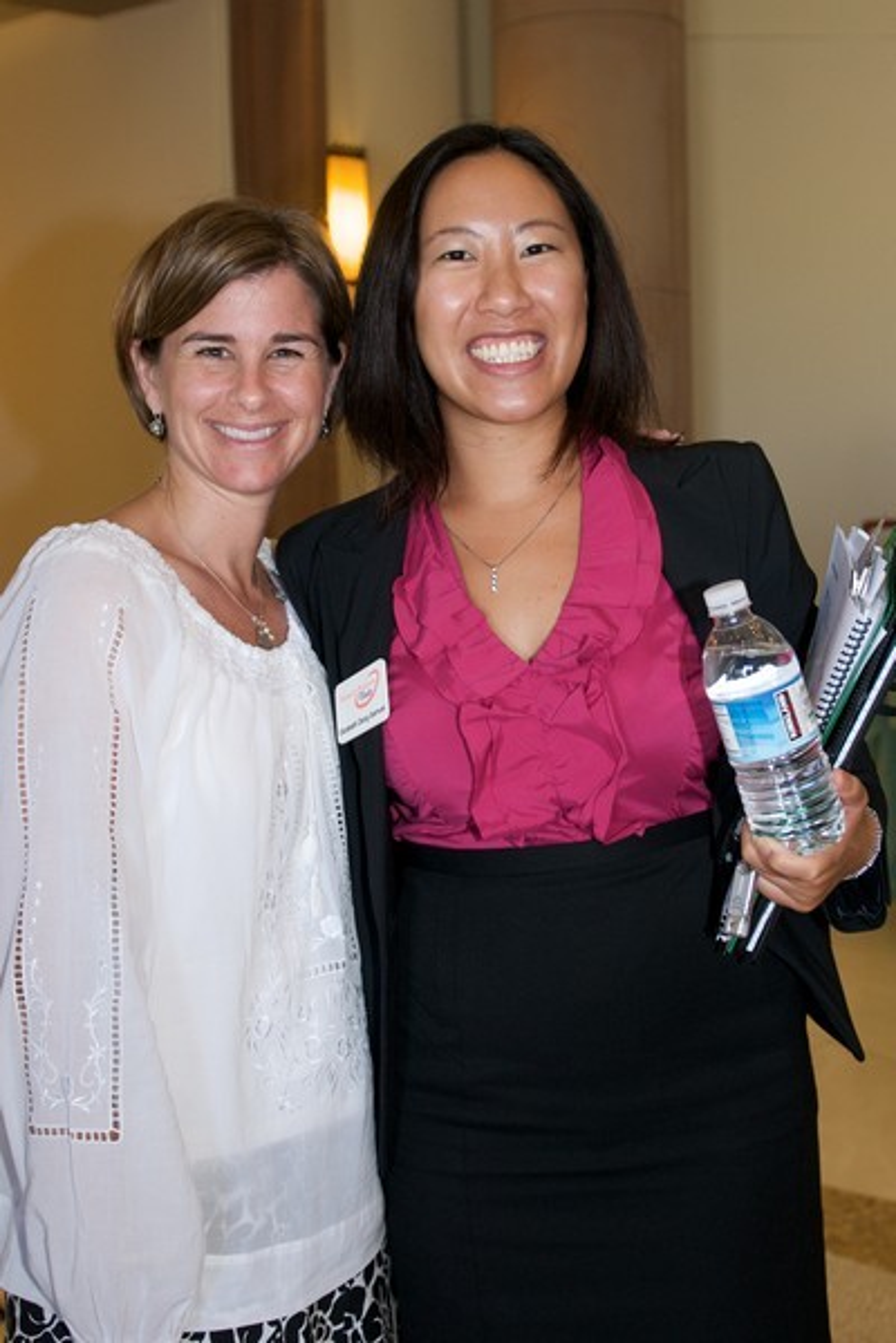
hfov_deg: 33.0
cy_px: 672
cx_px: 448
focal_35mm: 40
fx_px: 1512
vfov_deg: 47.9
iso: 400
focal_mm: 27
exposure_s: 1/100
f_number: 3.2
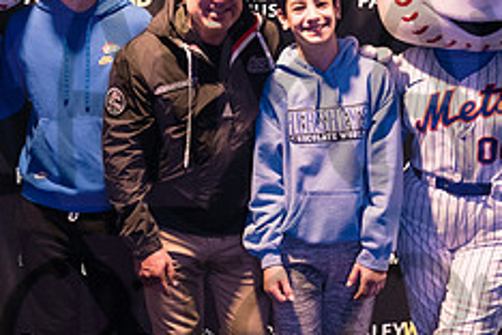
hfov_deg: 29.7
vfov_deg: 20.2
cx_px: 142
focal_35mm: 67
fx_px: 934
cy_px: 85
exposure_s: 1/125
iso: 4000
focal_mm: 27
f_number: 3.2
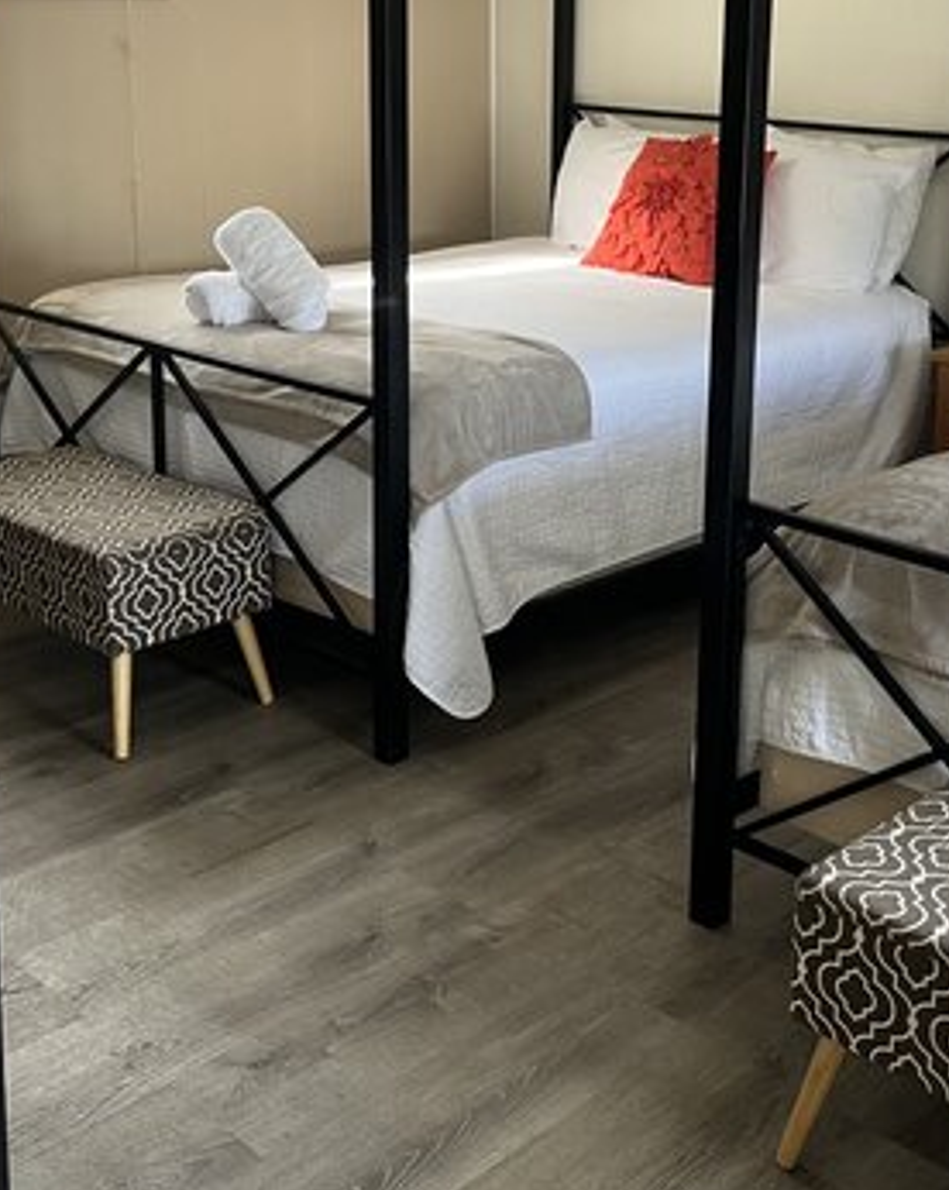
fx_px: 1653
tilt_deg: -13.4
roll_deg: -0.7
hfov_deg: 32.0
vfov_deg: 39.2
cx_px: 560
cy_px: 406
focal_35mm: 47
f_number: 1.6
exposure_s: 1/71
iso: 125
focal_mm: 5.1
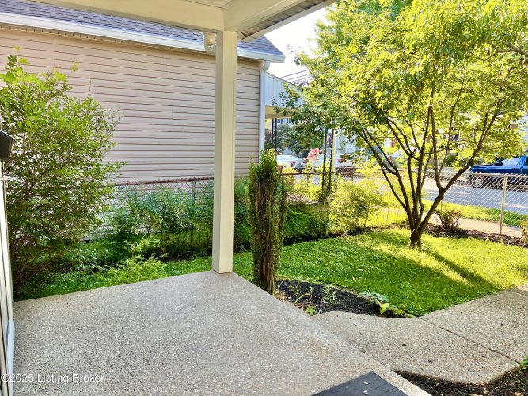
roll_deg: -0.5
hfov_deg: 67.3
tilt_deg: -8.2
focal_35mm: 26
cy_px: 198
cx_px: 264
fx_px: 397
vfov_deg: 53.0
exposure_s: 1/267
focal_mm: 5.7
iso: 40
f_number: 1.5
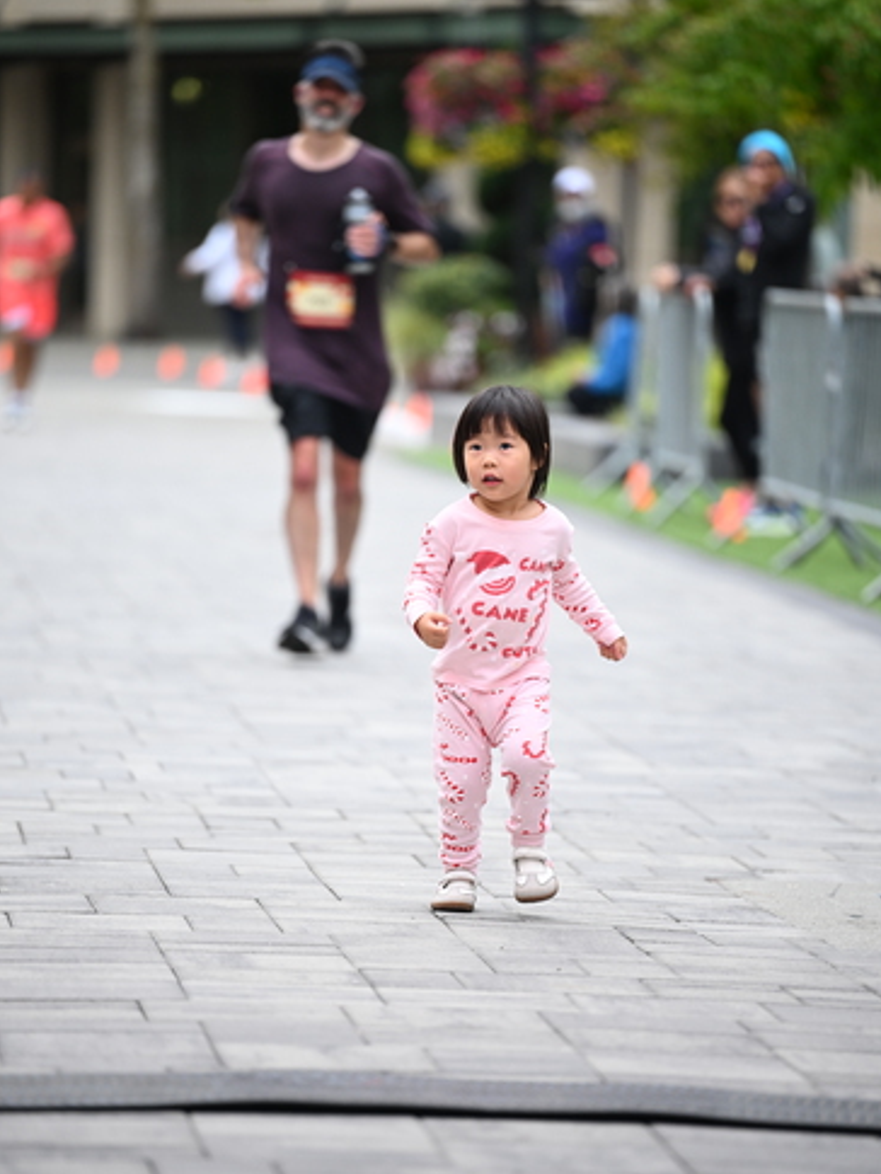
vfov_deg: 9.1
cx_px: 442
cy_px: 605
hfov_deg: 6.8
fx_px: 7394
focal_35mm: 218
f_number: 2.8
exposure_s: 1/2000
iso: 640
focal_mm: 200
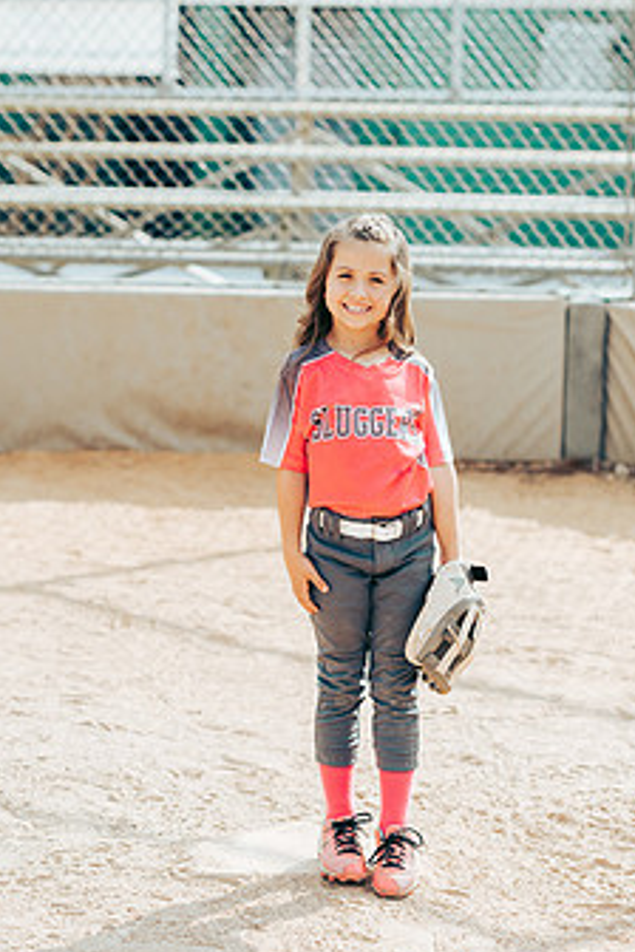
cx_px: 332
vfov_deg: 17.9
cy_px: 337
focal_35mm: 114
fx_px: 3016
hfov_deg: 12.0
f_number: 2.8
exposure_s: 1/1600
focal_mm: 85
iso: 160
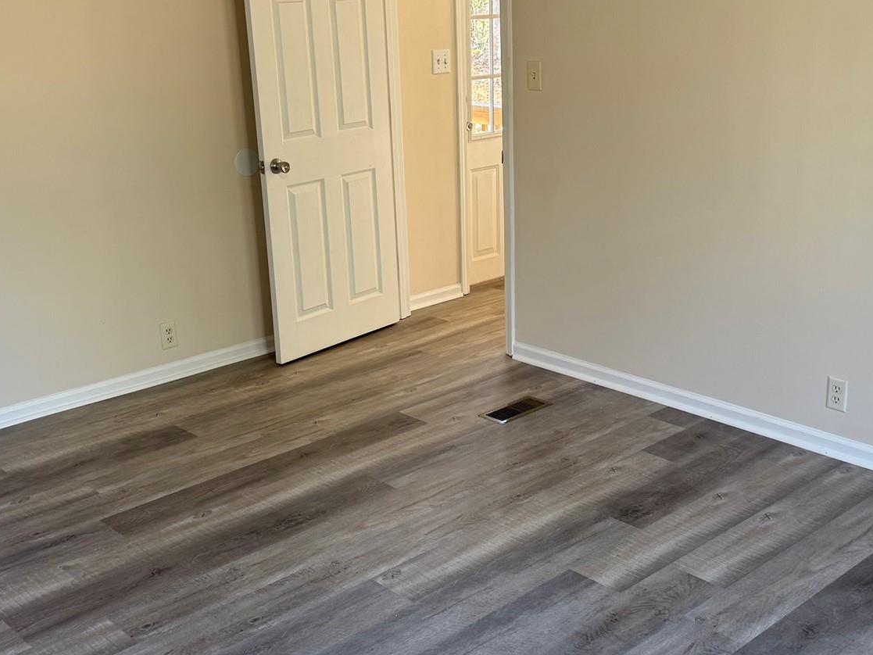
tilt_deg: -15.2
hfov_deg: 42.9
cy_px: 306
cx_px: 468
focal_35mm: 44
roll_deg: +1.9
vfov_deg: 32.9
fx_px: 1110
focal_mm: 6.76
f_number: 1.78
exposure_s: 1/120
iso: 125
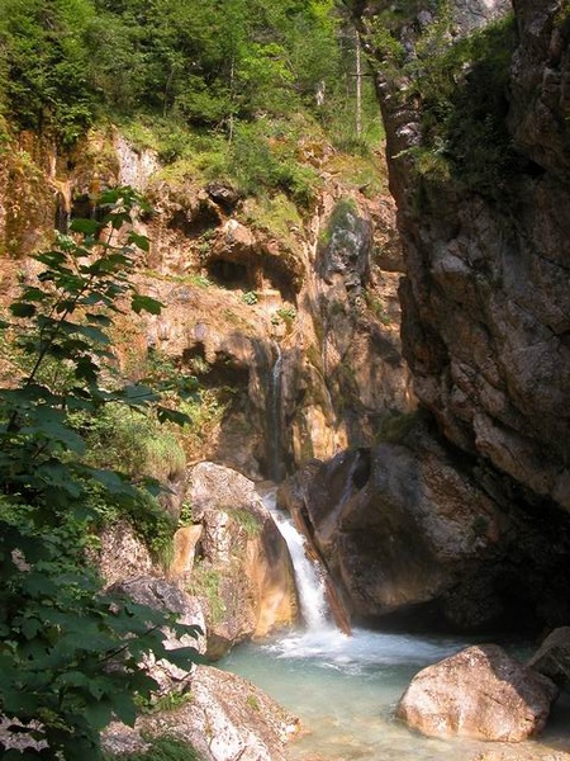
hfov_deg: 40.7
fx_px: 768
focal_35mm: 35
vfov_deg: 52.6
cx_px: 285
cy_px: 380
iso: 100
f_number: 4.5
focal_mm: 8.9
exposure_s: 1/170
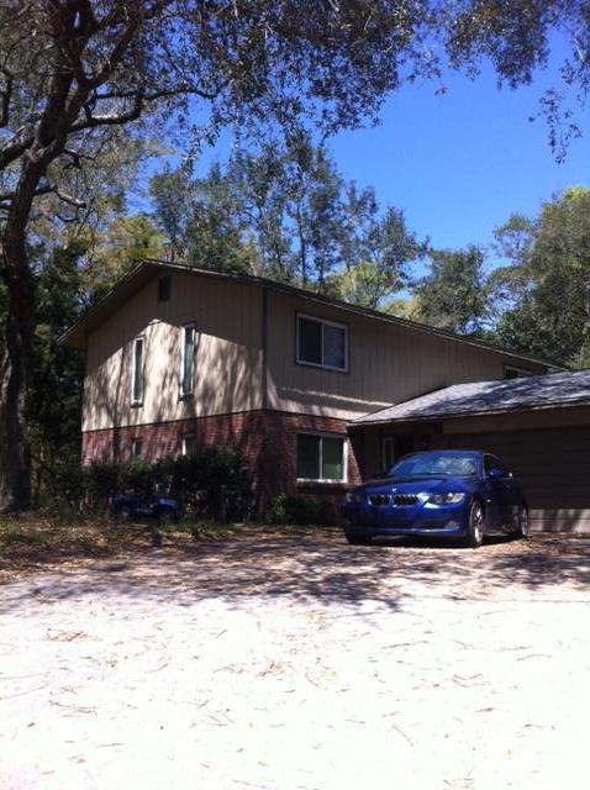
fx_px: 798
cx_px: 295
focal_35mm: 35
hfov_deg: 40.6
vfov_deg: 52.7
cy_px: 395
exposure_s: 1/580
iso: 80
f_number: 2.8
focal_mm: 3.85
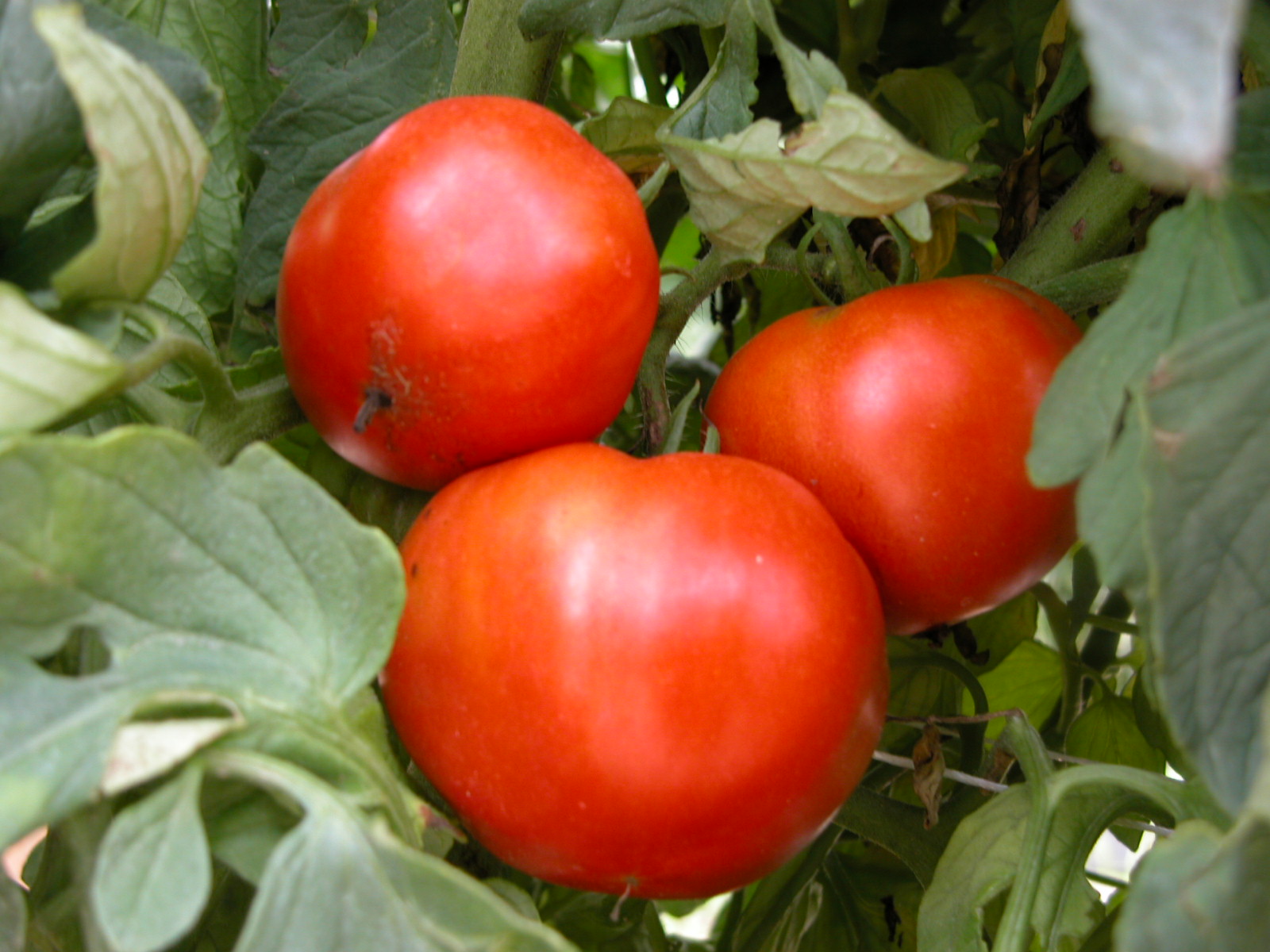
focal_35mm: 58
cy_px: 476
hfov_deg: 33.2
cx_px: 635
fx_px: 2128
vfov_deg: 25.2
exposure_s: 1/42
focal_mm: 14.7
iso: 100
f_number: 3.1
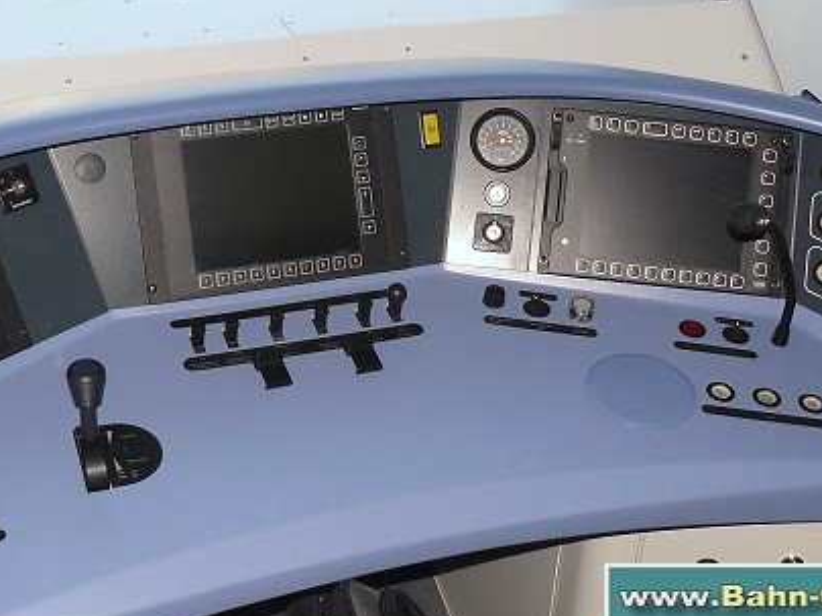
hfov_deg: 33.8
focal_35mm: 57
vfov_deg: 25.4
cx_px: 385
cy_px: 157
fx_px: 1354
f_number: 4
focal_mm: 6
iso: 100
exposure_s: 1/160
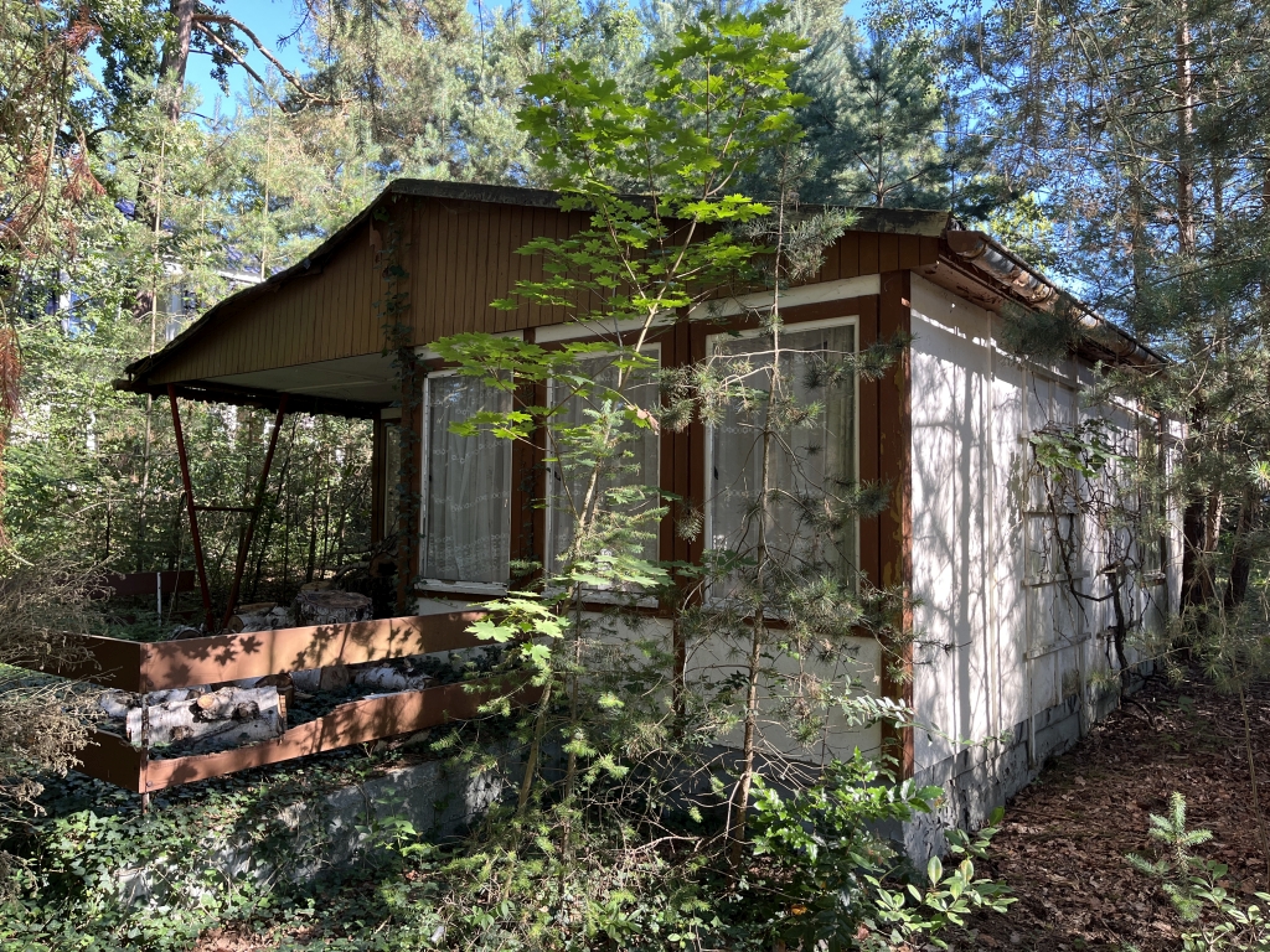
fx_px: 954
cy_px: 476
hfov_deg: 67.3
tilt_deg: +2.7
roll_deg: -0.1
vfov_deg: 53.1
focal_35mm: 26
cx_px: 635
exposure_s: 1/176
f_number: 1.6
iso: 40
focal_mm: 5.1
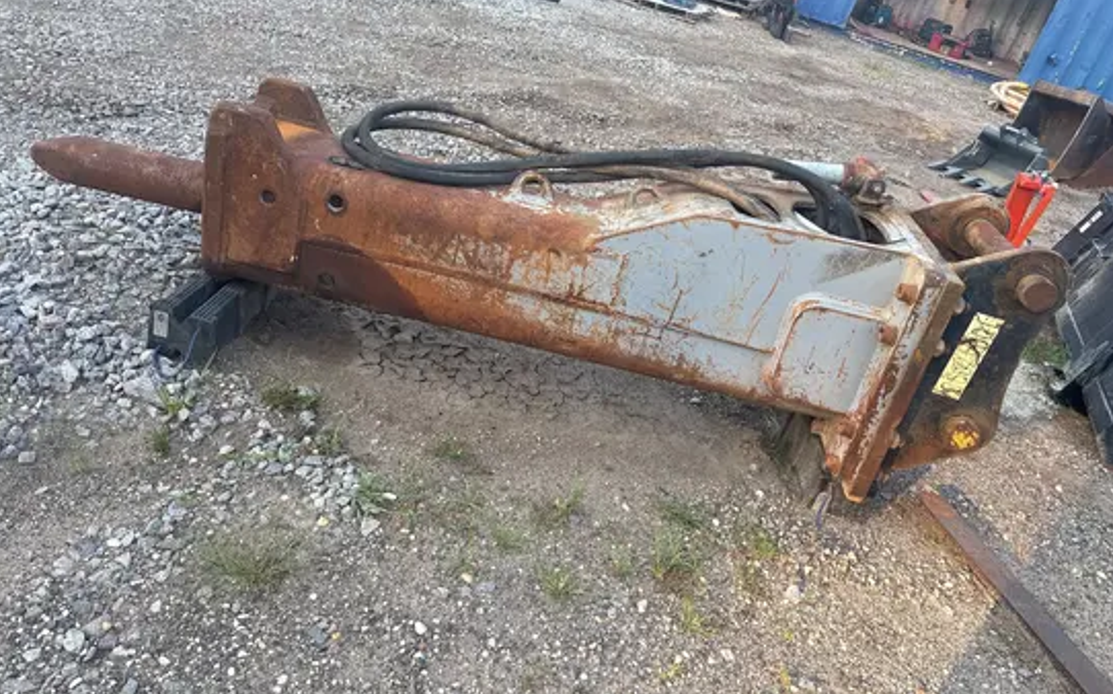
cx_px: 552
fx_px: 849
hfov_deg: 66.5
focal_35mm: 28
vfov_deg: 44.3
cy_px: 280
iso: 50
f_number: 1.6
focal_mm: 5.96
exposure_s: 1/432
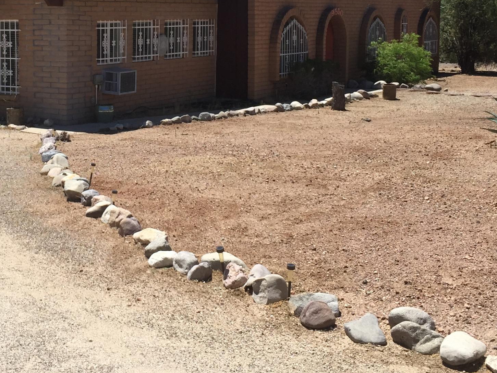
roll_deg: -1.1
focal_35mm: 60
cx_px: 119
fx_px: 862
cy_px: 91
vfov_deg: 24.1
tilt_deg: -5.8
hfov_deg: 31.6
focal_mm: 4.15
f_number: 2.2
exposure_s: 1/1883
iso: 32
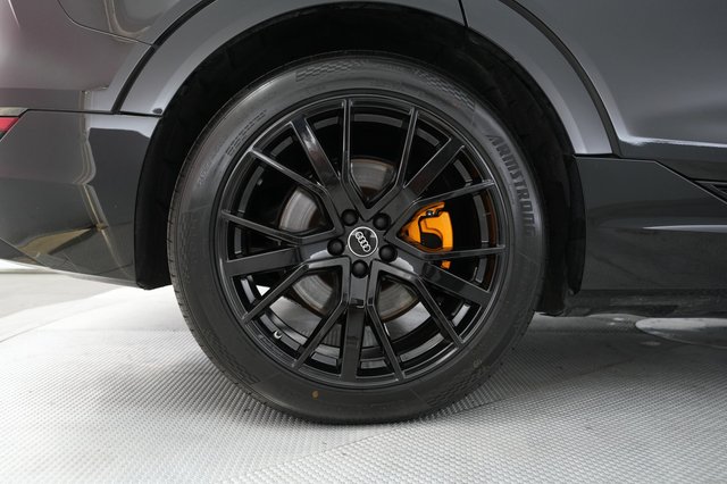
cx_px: 364
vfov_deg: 46.4
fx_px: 565
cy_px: 242
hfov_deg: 65.5
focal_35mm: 28
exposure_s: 1/80
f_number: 2.8
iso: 2000
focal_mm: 28
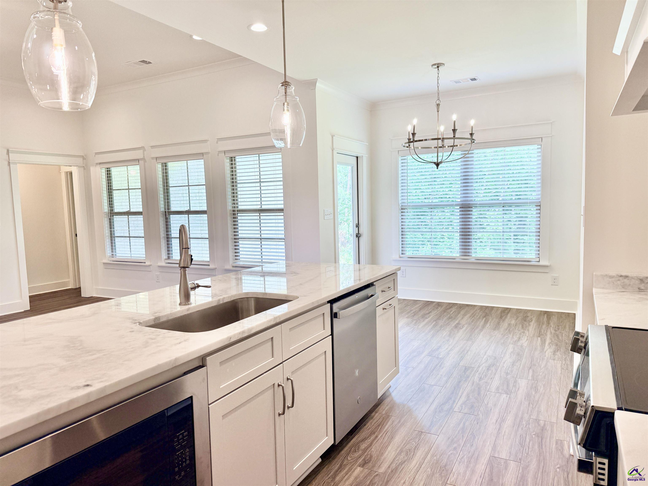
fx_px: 449
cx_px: 324
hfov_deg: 71.6
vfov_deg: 56.8
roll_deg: +1.0
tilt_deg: -4.7
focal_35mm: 24
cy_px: 243
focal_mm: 6.76
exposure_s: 1/344
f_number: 1.78
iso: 100
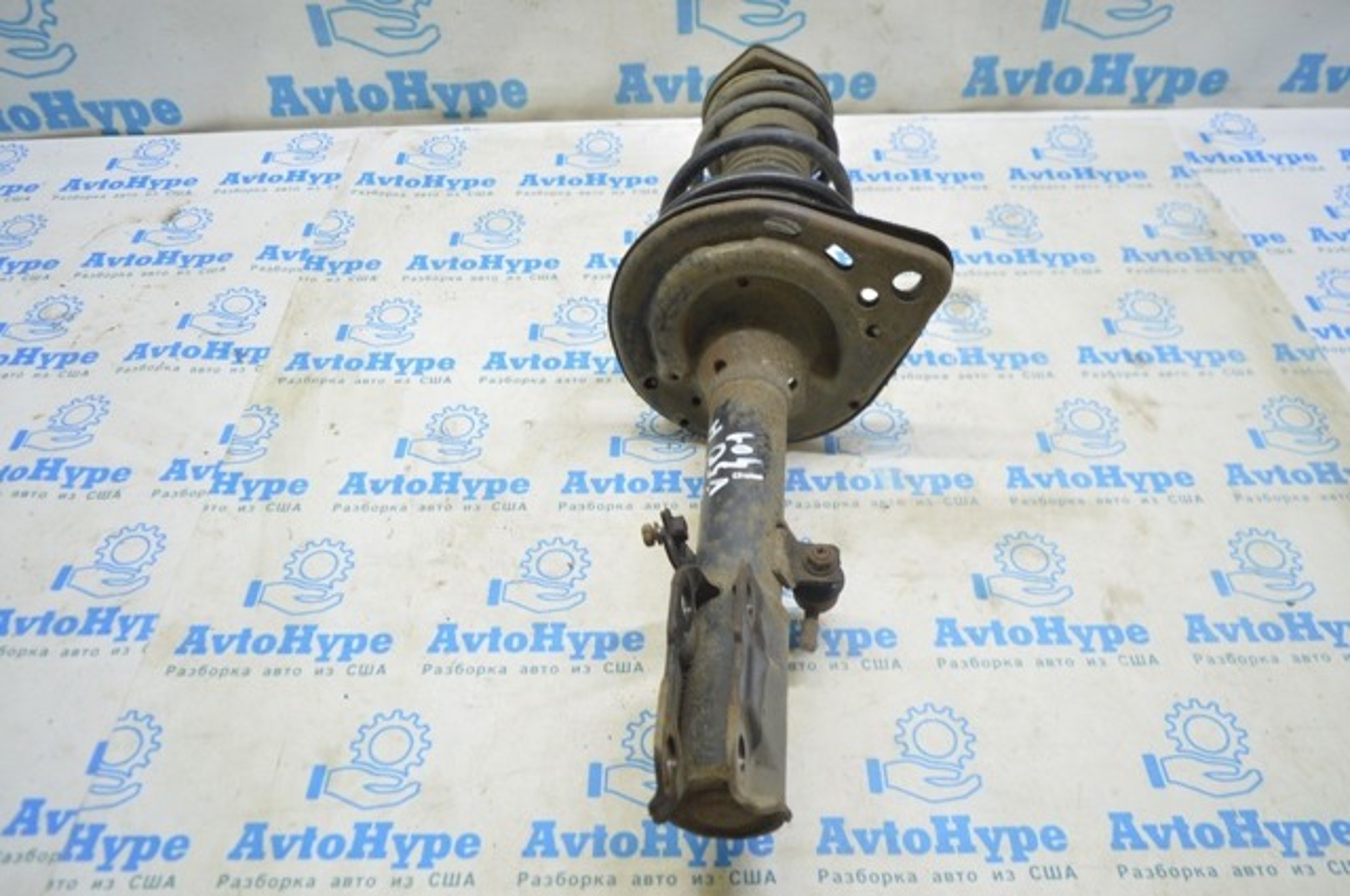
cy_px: 448
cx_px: 675
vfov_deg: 47.8
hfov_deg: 67.4
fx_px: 1011
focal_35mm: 27
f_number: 3.5
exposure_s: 1/40
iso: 400
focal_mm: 18
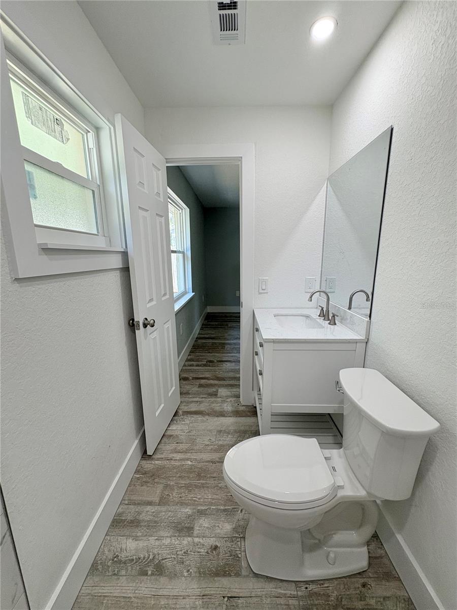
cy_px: 305
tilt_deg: -10.9
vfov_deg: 102.1
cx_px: 228
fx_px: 246
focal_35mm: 14
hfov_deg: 85.7
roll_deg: +0.1
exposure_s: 1/120
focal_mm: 2.22
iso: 160
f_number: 2.2
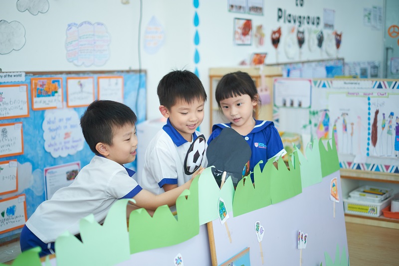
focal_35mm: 53
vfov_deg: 25.5
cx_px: 200
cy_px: 133
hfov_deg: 37.5
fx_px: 587
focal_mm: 35
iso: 800
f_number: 1.4
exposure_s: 1/400
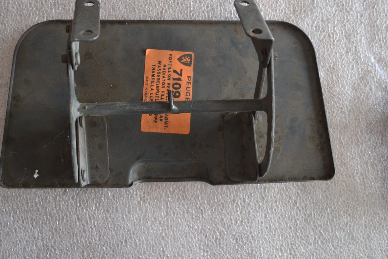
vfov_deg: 35.0
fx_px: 410
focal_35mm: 38
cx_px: 173
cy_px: 113
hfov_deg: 50.6
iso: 1250
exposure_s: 1/60
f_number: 3.8
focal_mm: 22
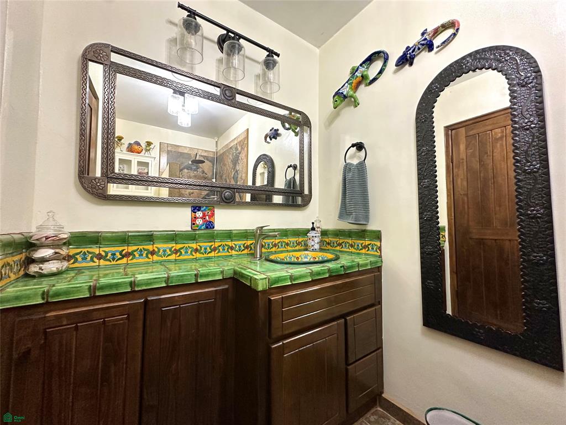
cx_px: 283
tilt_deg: +2.7
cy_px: 212
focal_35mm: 14
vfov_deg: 85.7
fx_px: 229
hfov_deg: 102.1
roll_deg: -0.4
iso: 250
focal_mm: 2.22
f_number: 2.2
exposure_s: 1/60
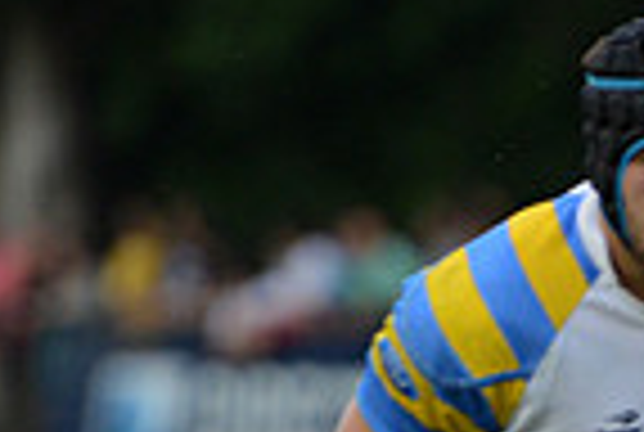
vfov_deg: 1.3
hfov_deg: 2.0
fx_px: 18858
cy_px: 857
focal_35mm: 1052
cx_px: 1117
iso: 2000
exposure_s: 1/500
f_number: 4
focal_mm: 260
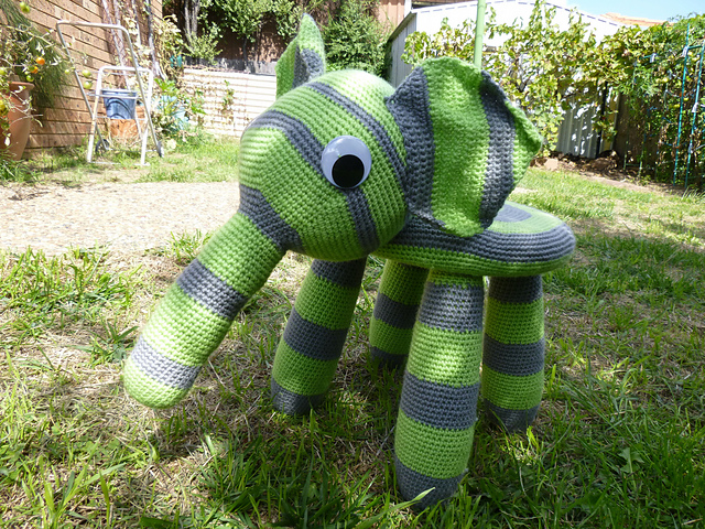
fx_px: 509
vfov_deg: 54.9
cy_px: 264
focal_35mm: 25
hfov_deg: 69.4
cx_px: 352
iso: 100
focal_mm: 4.5
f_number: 3.9
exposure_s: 1/200
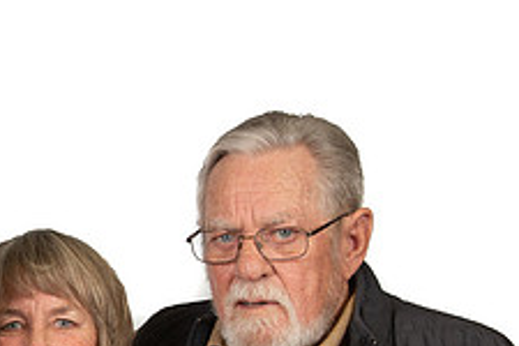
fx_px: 2263
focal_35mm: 157
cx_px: -168
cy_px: 397
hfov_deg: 12.6
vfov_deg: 8.7
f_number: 8
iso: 800
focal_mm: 48
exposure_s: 1/80
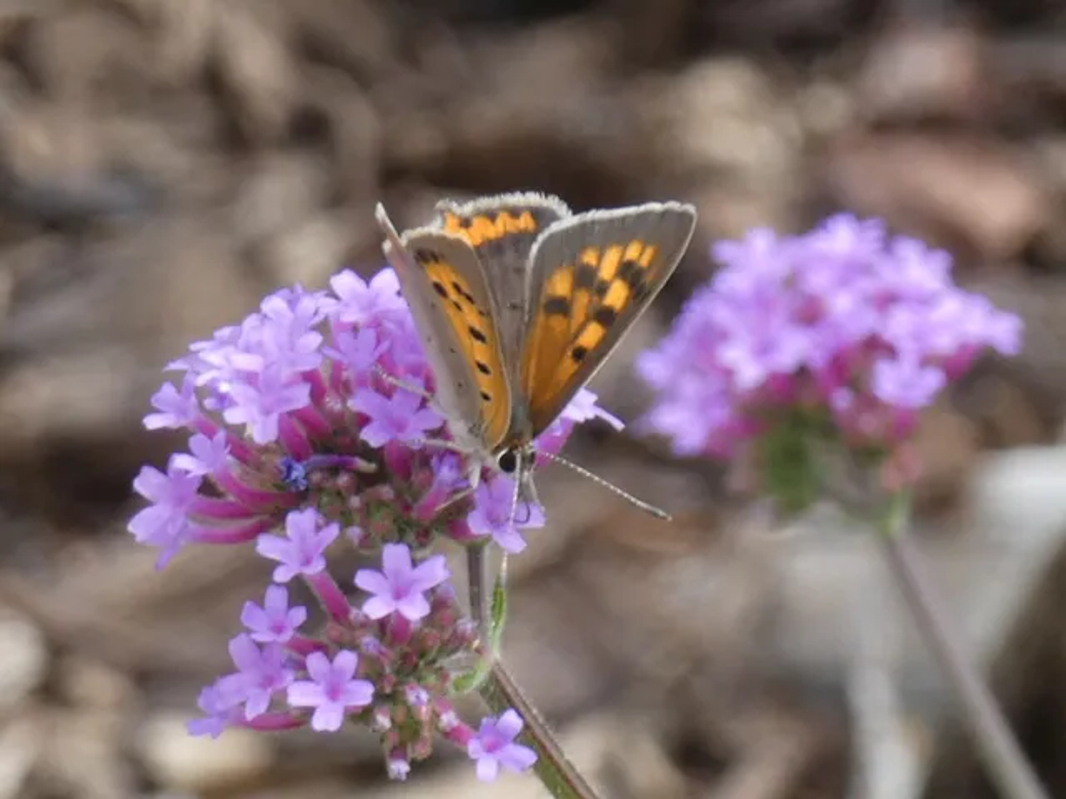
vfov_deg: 6.3
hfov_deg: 8.4
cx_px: 533
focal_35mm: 236
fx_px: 7268
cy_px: 400
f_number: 5.5
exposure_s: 1/100
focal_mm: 42.3
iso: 80
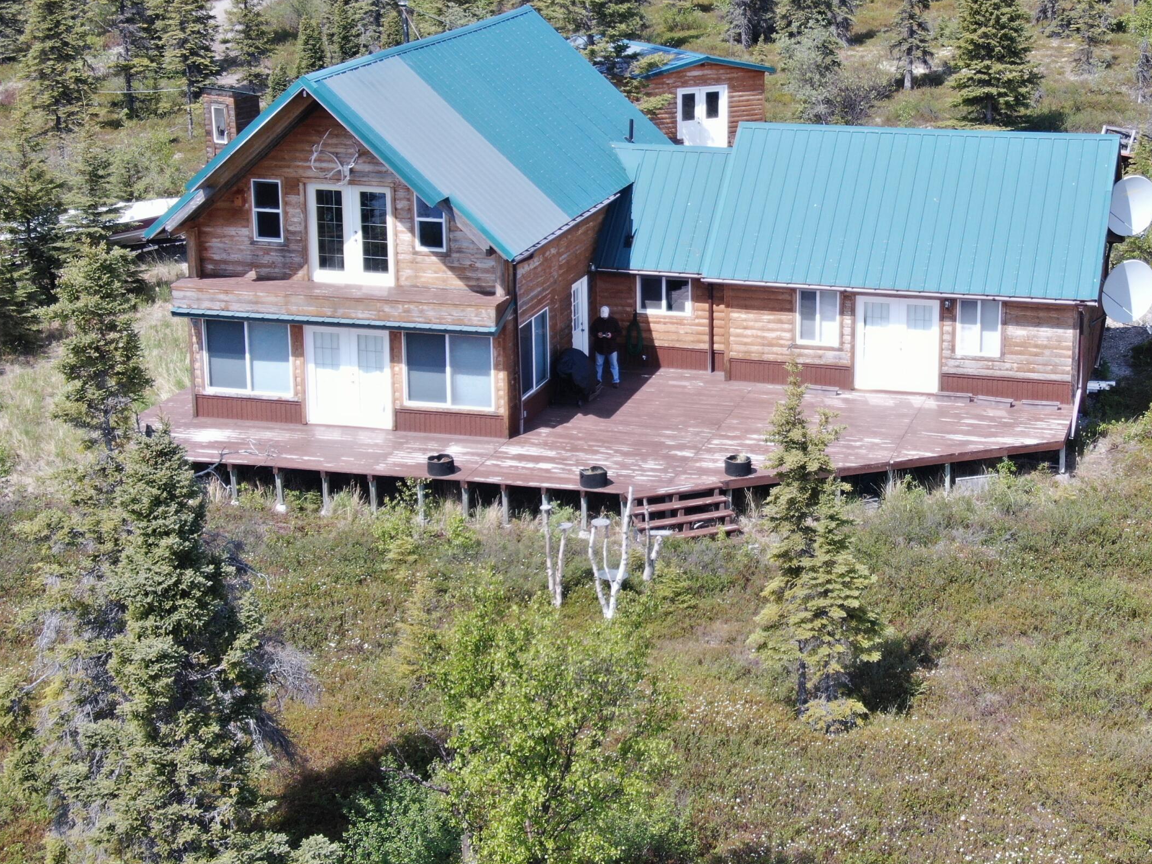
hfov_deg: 28.4
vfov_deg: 21.6
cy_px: 363
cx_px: 748
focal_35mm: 68
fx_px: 2263
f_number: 3.8
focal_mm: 8.6
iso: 100
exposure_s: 1/320
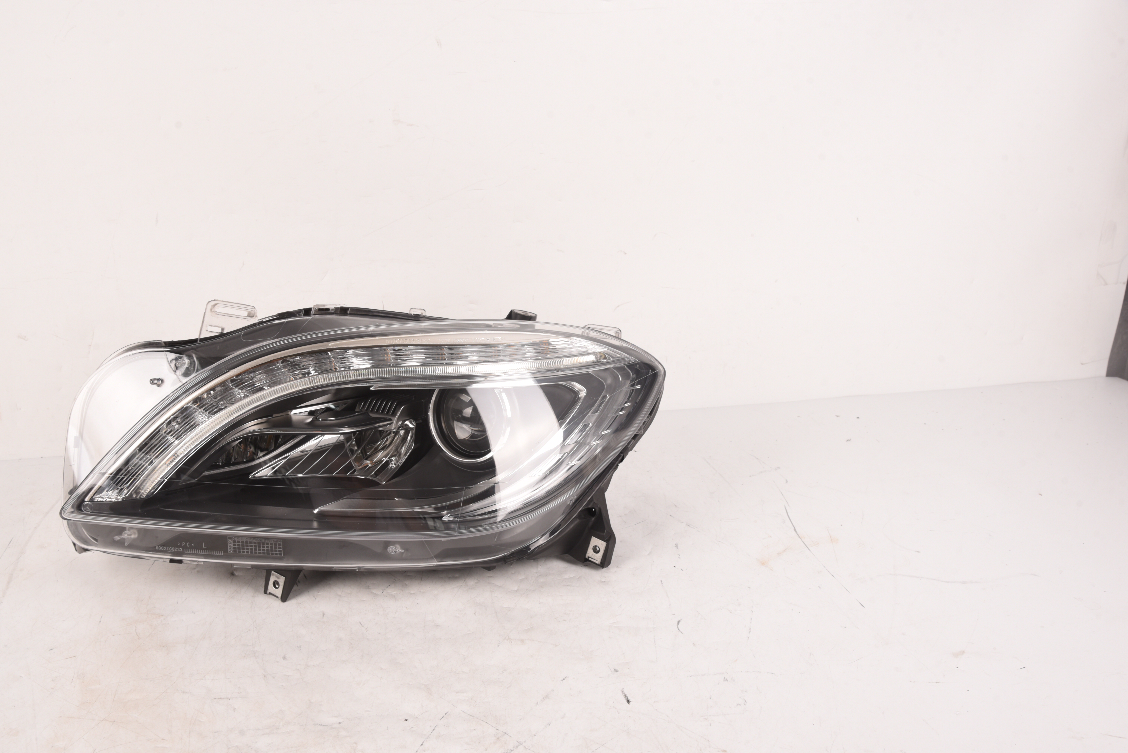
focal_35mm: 38
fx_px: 1191
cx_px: 564
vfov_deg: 35.1
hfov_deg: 50.7
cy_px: 376
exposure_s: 1/80
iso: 100
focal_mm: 38
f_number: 11
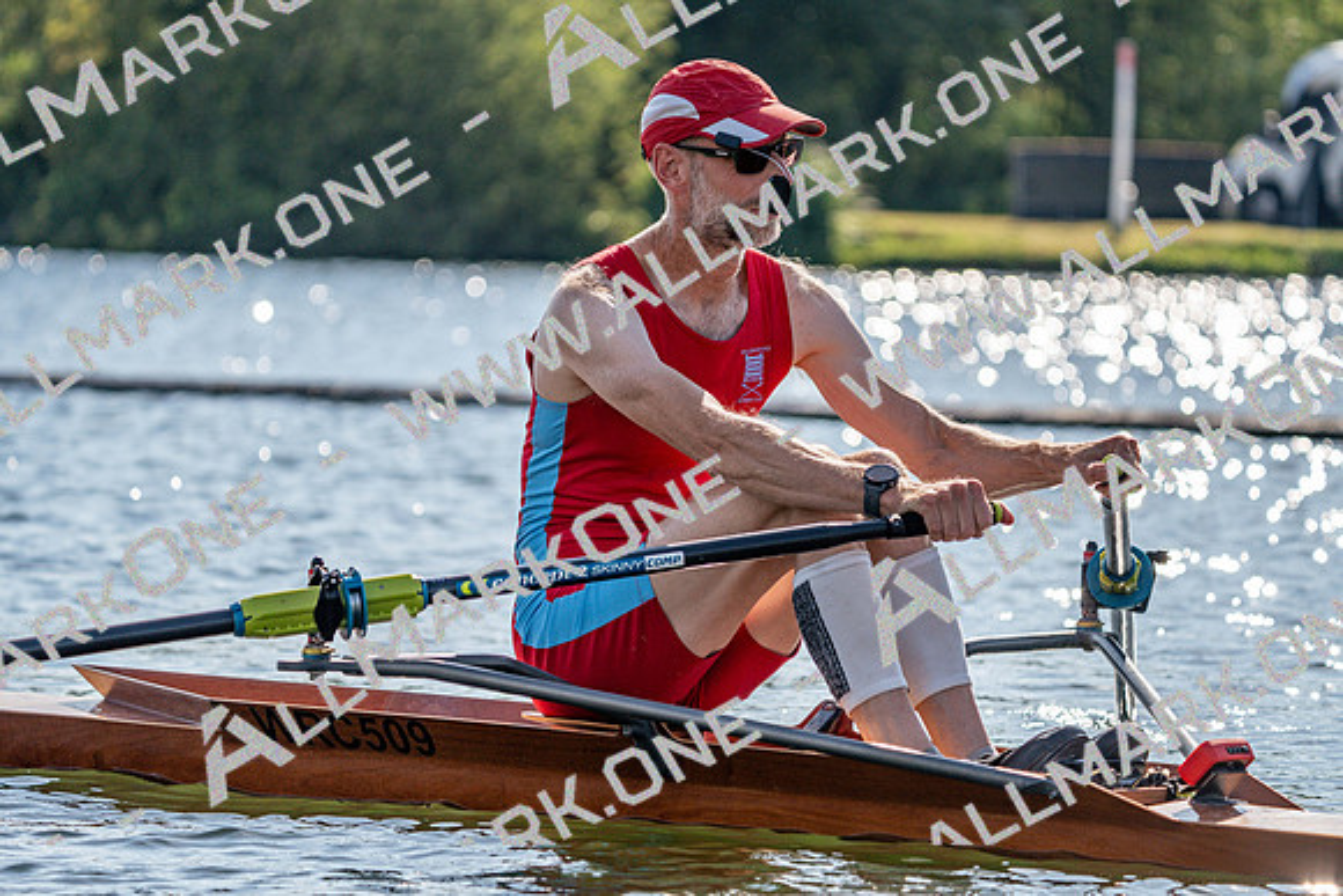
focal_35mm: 200
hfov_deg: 10.3
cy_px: 448
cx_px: 672
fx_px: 7463
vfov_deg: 6.9
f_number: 5.6
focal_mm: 200
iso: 200
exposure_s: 1/1600
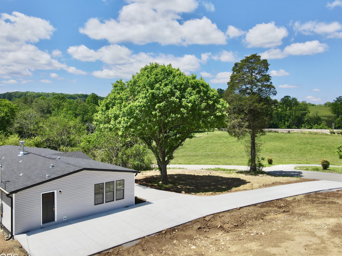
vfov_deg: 48.2
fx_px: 287
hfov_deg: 61.6
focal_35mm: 29
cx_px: 159
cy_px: 117
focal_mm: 4.5
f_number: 2.8
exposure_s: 1/1000
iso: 100
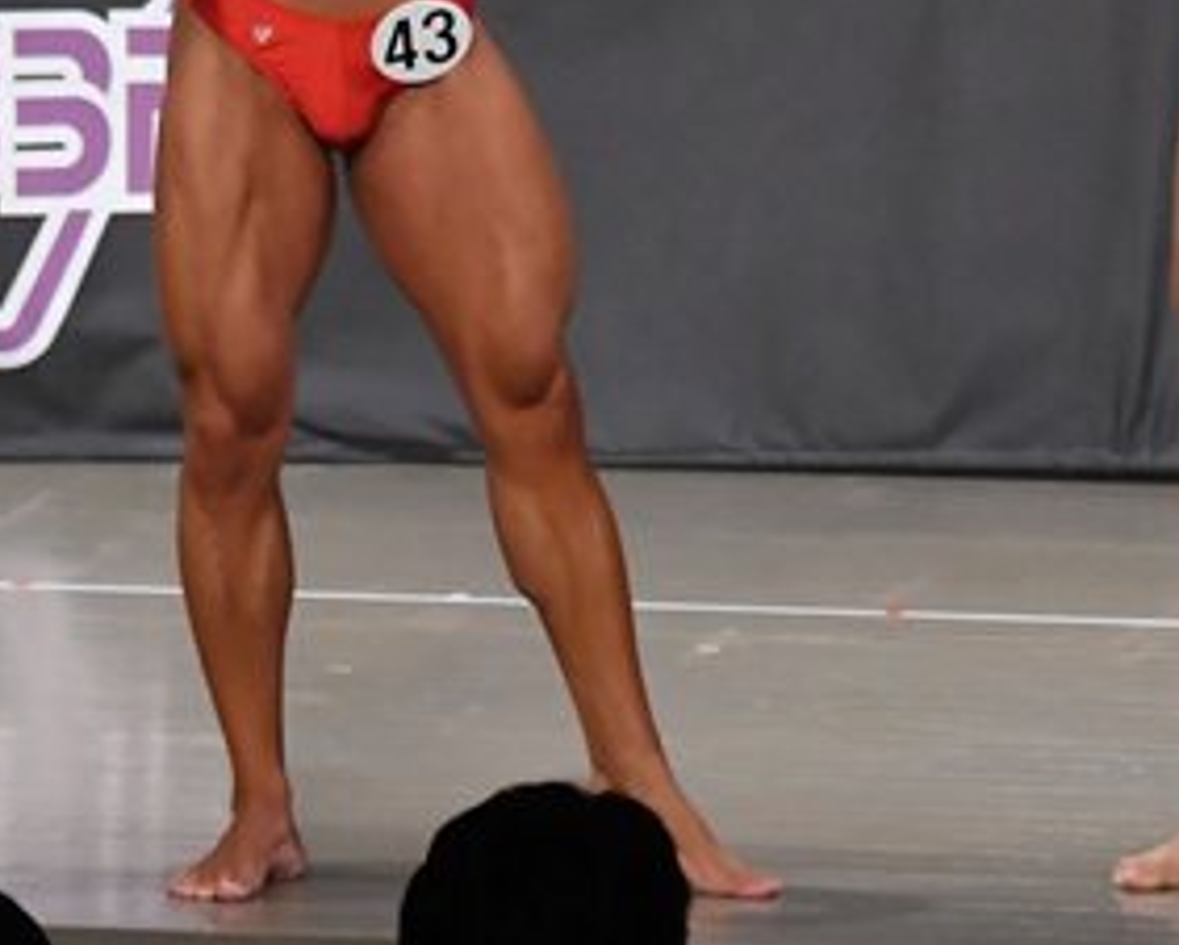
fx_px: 16446
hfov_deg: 4.1
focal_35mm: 471
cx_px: 299
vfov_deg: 3.3
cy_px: -17
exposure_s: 1/400
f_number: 5.6
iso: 6400
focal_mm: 122
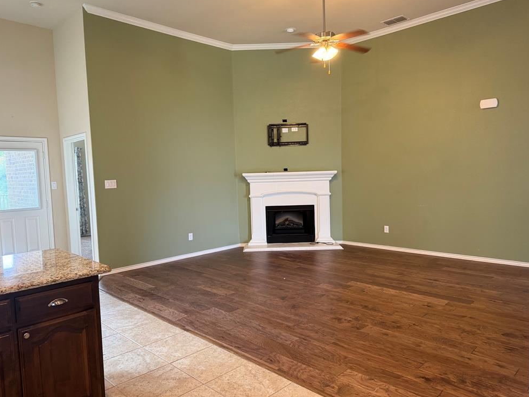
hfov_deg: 69.4
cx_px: 264
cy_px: 199
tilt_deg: -3.5
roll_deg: +2.0
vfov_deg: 54.9
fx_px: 382
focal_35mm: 25
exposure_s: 1/60
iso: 200
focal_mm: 6.76
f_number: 1.78
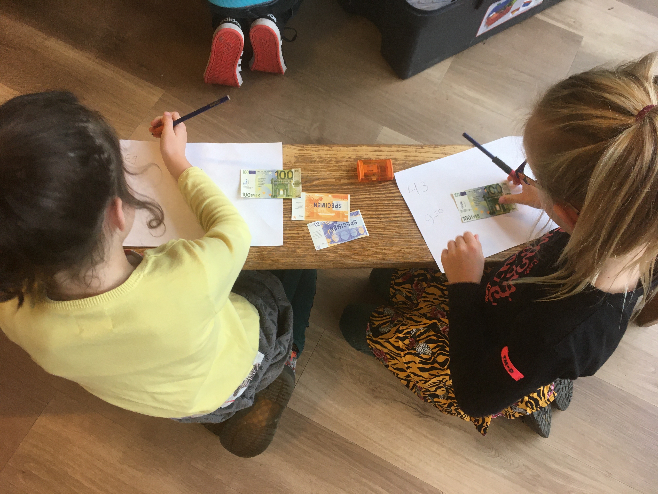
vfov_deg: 48.2
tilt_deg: -68.2
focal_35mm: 29
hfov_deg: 61.7
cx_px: 329
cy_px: 247
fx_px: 551
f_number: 2.2
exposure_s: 1/33
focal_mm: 4.15
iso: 40
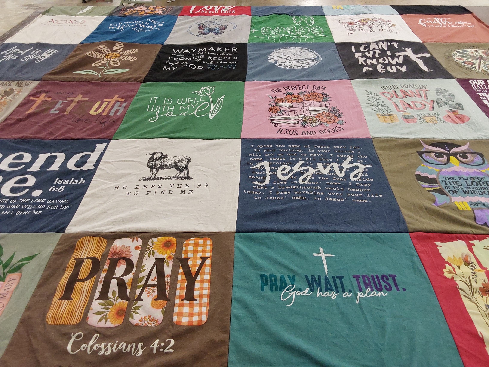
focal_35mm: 28
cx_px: 244
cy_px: 184
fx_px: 396
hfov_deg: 63.4
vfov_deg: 49.7
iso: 100
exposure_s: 1/50
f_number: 1.9
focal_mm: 2.91
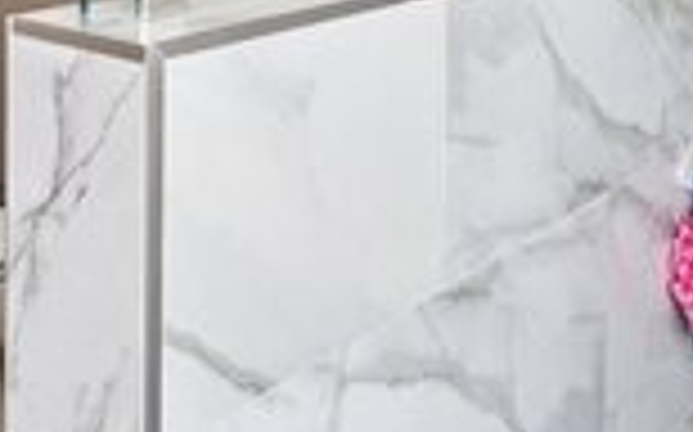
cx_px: 387
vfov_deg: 16.9
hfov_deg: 29.3
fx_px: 1323
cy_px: -205
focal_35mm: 70
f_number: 8
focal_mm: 16.5
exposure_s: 1/6
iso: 400
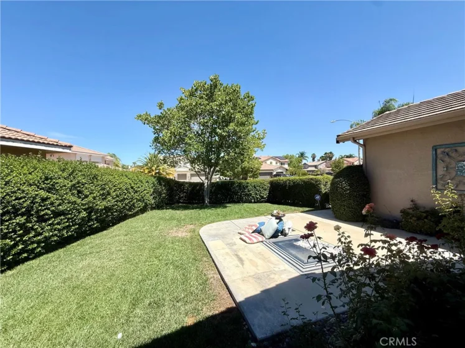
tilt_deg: +1.4
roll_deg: +1.2
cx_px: 232
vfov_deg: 85.7
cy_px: 174
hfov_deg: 102.1
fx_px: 188
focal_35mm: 14
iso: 50
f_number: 2.2
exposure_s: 1/2092
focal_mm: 2.22
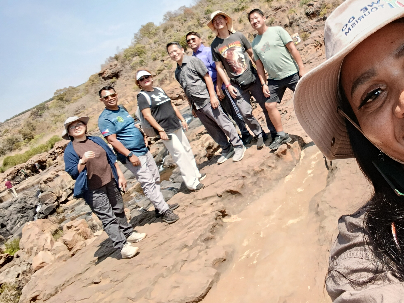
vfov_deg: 43.6
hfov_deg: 55.2
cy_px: 105
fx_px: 373
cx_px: 281
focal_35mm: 32
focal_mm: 2.59
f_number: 2.2
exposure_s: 1/321
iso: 56
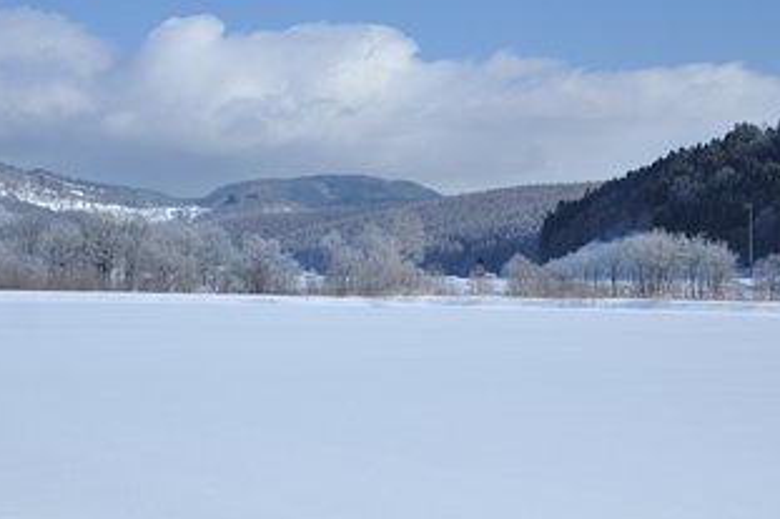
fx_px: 1602
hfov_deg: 27.4
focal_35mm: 74
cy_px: 105
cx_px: 381
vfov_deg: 18.2
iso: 800
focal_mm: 30
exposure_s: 1/4000
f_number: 4.2
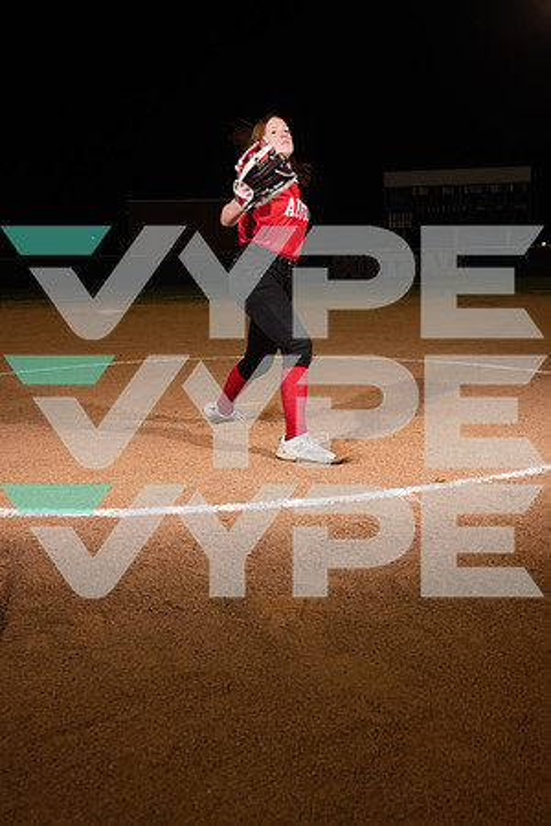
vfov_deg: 48.5
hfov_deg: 33.4
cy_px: 413
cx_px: 276
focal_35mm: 40
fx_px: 918
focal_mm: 40
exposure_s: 1/500
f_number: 6.3
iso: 1000
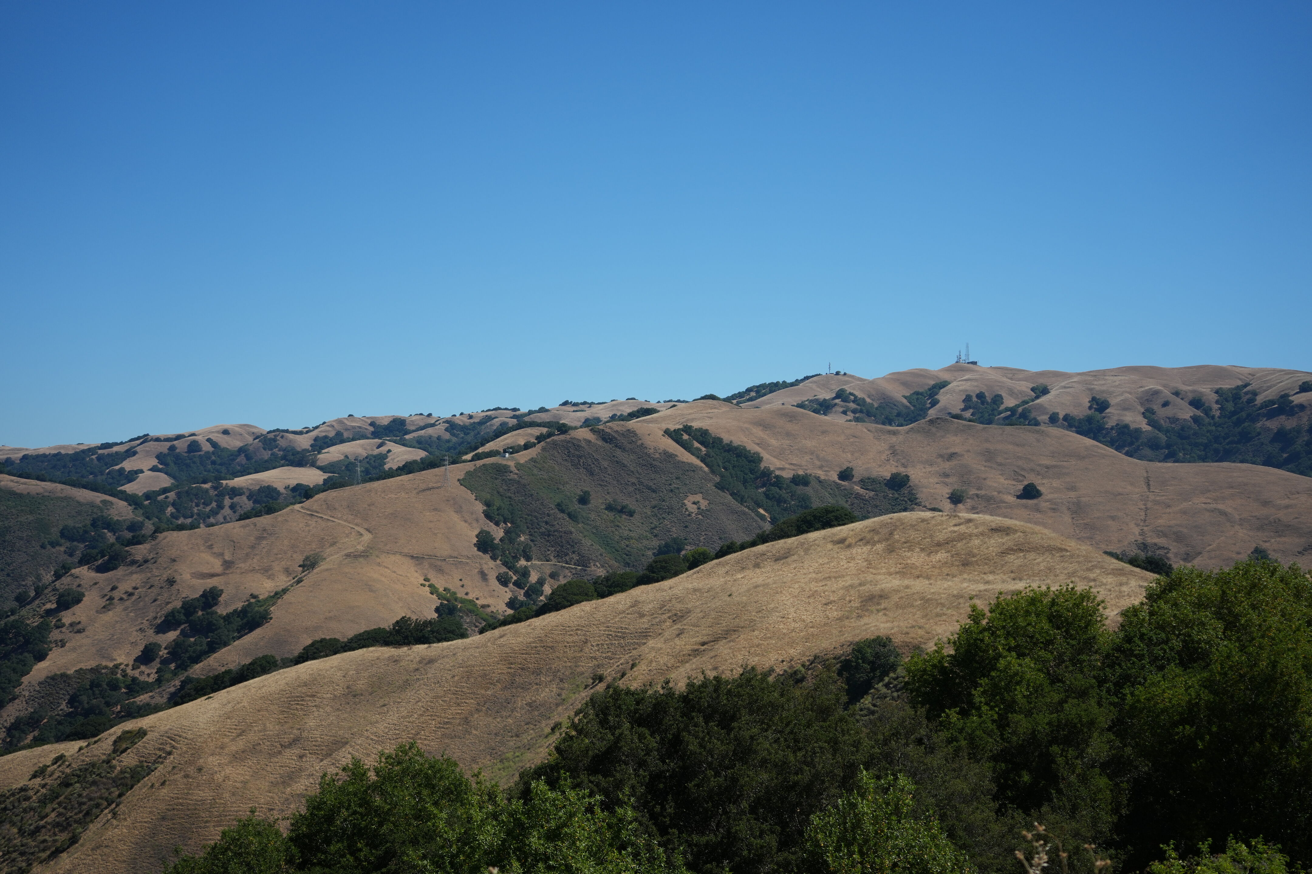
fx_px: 1822
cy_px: 437
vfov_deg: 27.0
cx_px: 656
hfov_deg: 39.6
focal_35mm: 50
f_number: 4.5
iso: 250
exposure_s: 1/2500
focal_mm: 50
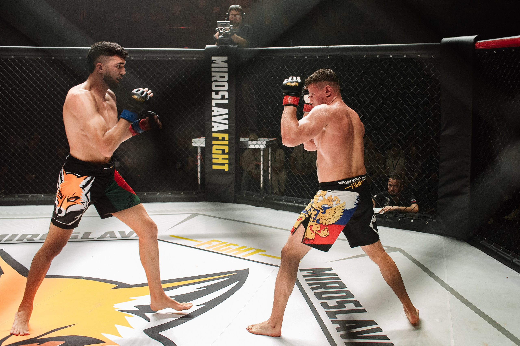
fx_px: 654
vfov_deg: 29.6
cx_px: 307
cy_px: 145
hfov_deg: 43.2
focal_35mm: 45
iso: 2000
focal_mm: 38
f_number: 4
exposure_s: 1/320
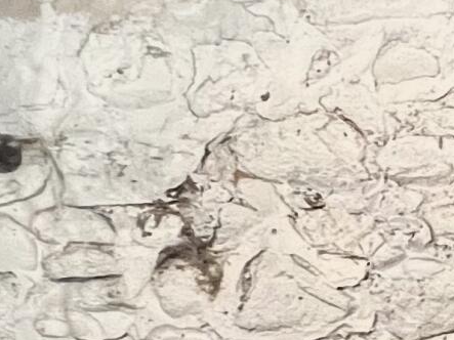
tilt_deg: -11.7
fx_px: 1154
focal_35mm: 88
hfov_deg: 16.1
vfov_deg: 16.5
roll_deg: +1.8
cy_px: 316
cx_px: 962
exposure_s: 1/60
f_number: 1.8
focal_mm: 1.57
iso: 640
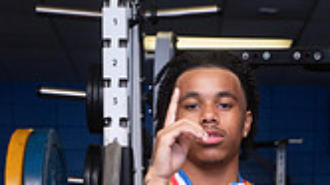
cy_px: 442
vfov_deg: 8.5
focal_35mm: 131
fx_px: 1145
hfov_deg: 16.4
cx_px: 221
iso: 500
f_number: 6.3
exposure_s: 1/400
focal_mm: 46
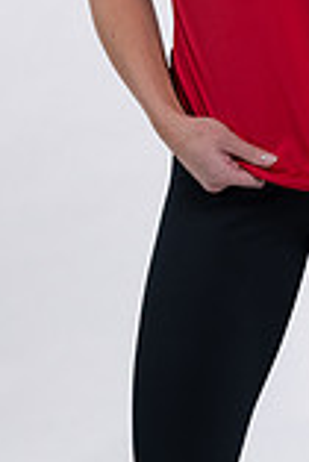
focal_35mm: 244
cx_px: 277
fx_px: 3134
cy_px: -171
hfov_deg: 5.6
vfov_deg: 8.3
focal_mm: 85
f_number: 4
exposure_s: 1/125
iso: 200
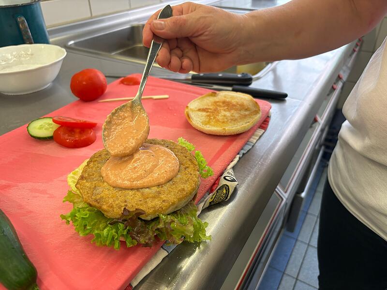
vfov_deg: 53.1
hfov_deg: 67.3
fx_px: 291
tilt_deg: -32.4
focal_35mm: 26
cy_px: 145
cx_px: 194
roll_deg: +0.6
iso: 125
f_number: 1.6
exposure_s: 1/100
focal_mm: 5.96
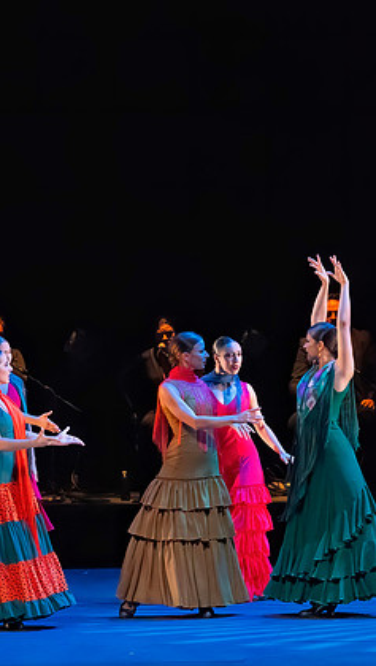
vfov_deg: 6.0
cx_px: 149
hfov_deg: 3.4
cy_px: 353
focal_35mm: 359
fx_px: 6348
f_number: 8
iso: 25600
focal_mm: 215
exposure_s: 1/400
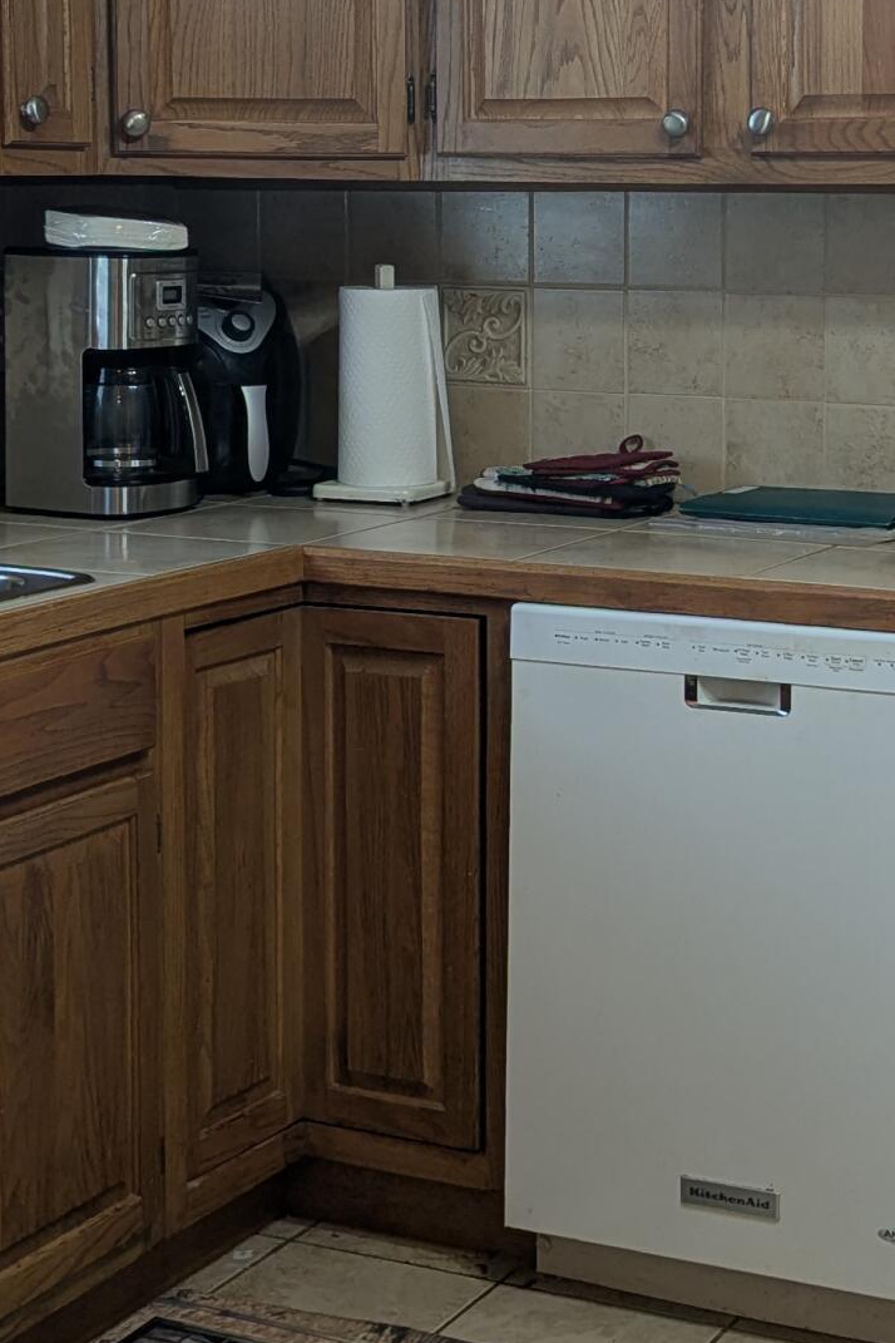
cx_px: 659
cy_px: 415
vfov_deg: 28.6
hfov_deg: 19.3
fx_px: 2610
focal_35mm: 70
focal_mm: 6.81
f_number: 1.85
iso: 47
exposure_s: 1/67.2
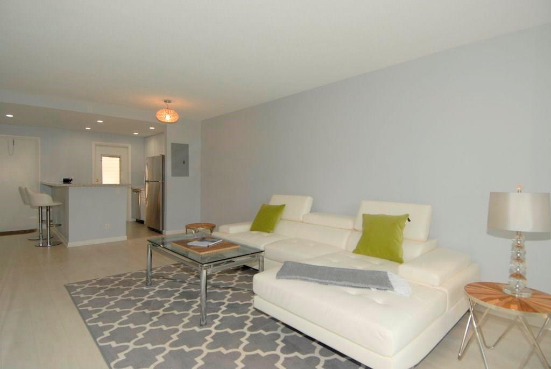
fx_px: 276
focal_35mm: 18
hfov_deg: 89.9
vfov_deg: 67.6
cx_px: 276
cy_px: 184
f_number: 5
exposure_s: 1/60
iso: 200
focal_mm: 12
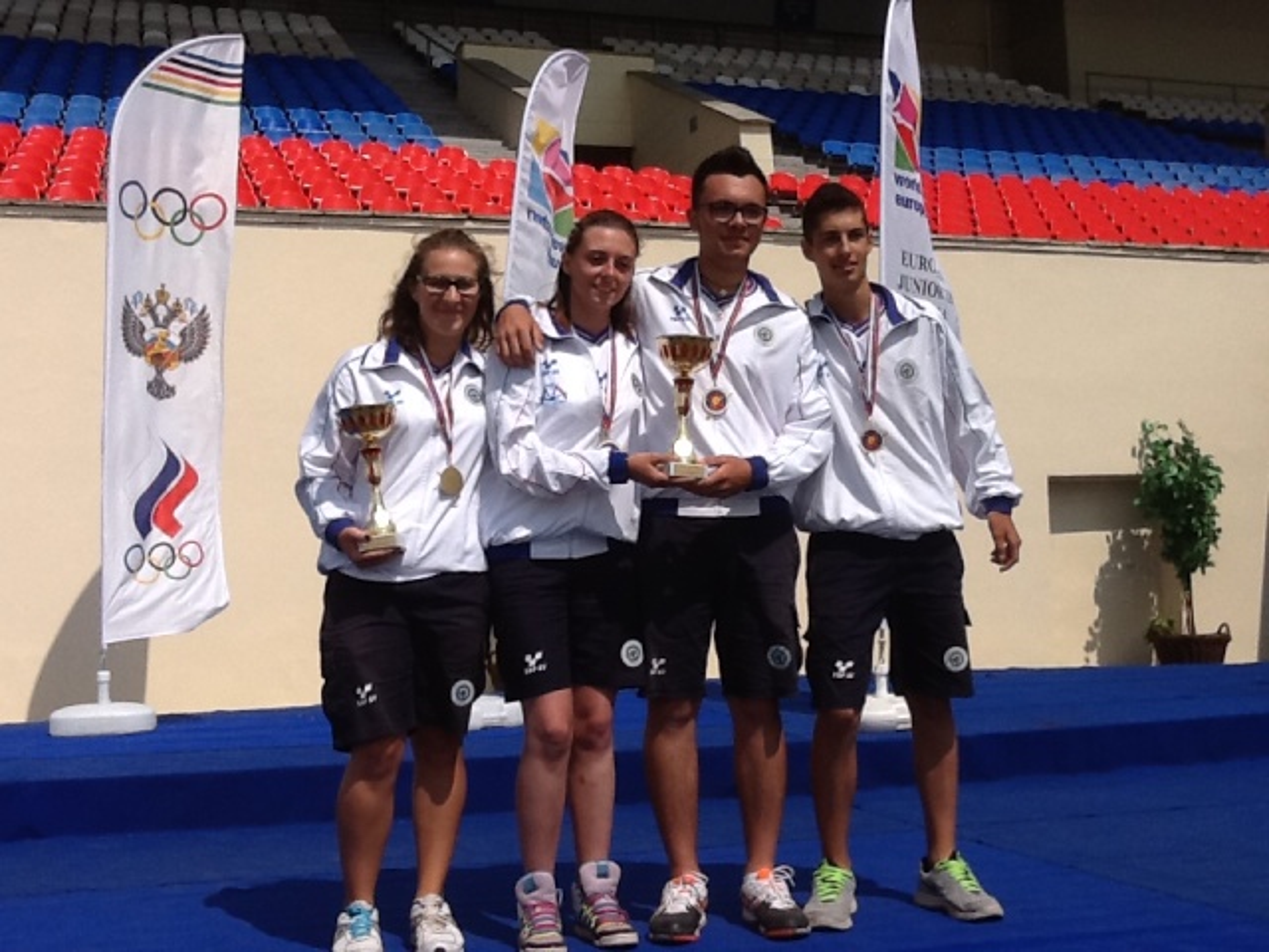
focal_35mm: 44
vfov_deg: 32.9
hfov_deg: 42.9
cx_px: 634
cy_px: 476
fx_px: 1613
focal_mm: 2.03
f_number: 2.4
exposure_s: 1/4464
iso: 50
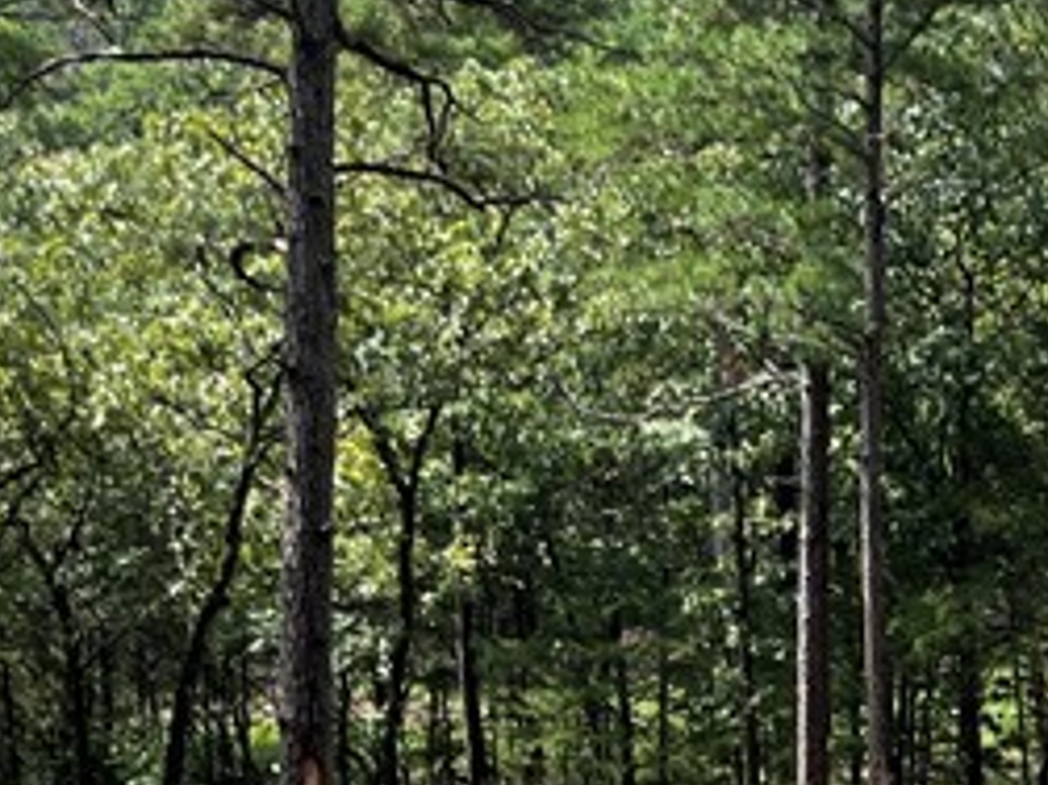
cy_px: 1015
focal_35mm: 106
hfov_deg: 18.5
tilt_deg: -12.7
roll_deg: +1.1
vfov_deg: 13.5
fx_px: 3208
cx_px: 752
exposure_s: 1/1175
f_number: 1.6
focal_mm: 5.1
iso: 50
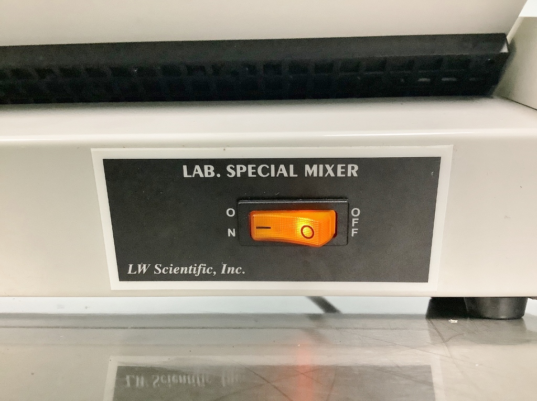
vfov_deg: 45.3
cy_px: 200
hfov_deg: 58.4
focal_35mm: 31
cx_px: 268
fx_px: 480
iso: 250
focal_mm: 3.3
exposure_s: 1/60
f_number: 2.4
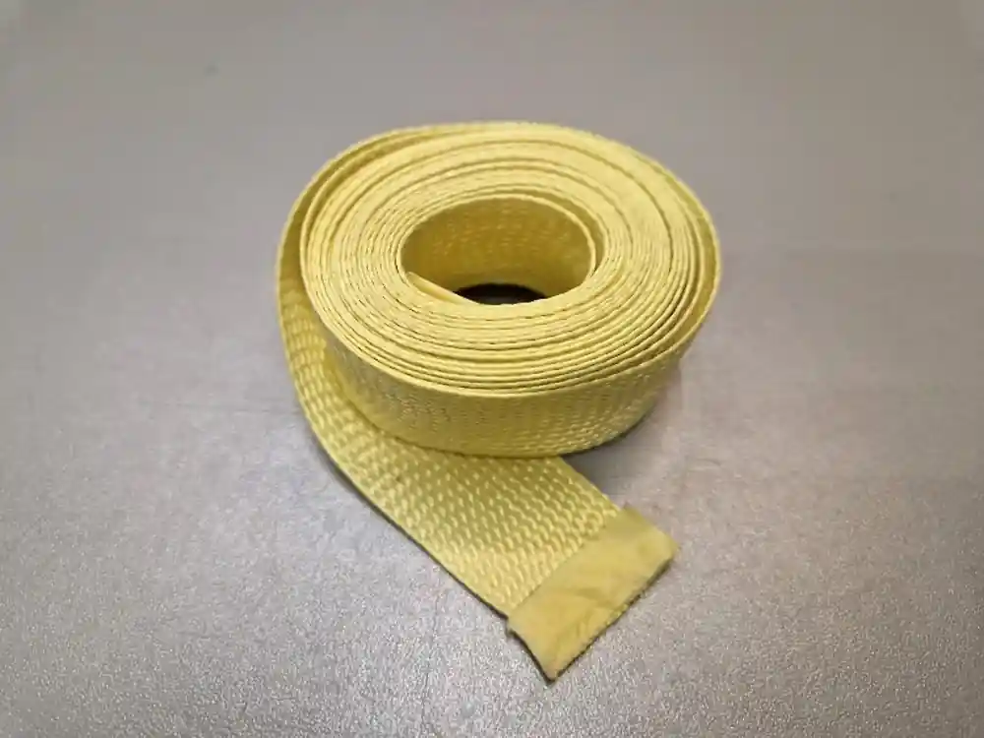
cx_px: 492
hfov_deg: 73.9
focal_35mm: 23
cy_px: 369
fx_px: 654
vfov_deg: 58.9
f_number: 1.8
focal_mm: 5.4
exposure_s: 1/100
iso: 50
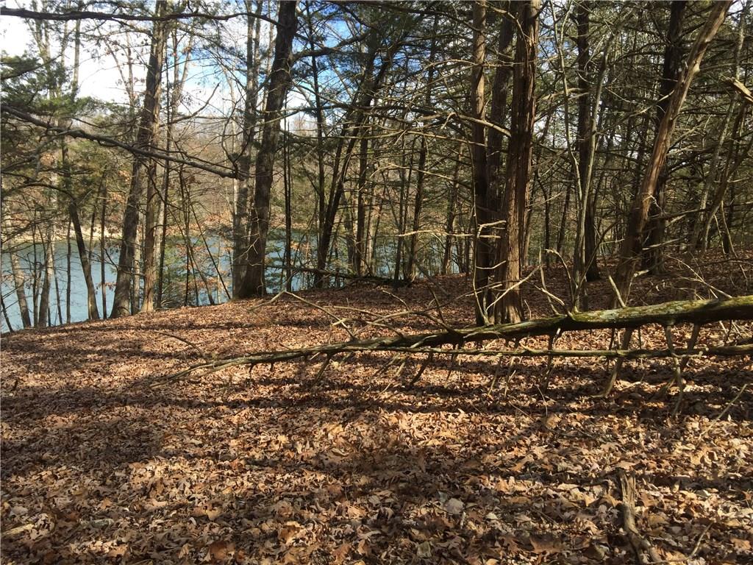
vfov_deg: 48.2
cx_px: 376
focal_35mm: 29
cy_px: 282
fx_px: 631
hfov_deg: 61.7
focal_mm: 4.15
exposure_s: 1/520
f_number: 2.2
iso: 32
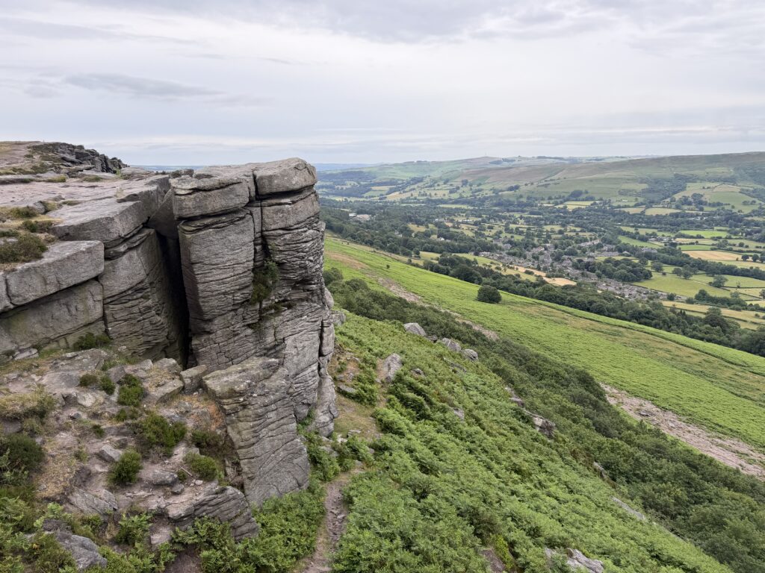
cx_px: 382
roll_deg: +1.6
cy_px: 286
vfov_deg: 56.8
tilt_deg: -12.9
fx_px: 530
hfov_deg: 71.6
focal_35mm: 24
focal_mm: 6.76
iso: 80
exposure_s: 1/598
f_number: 1.78
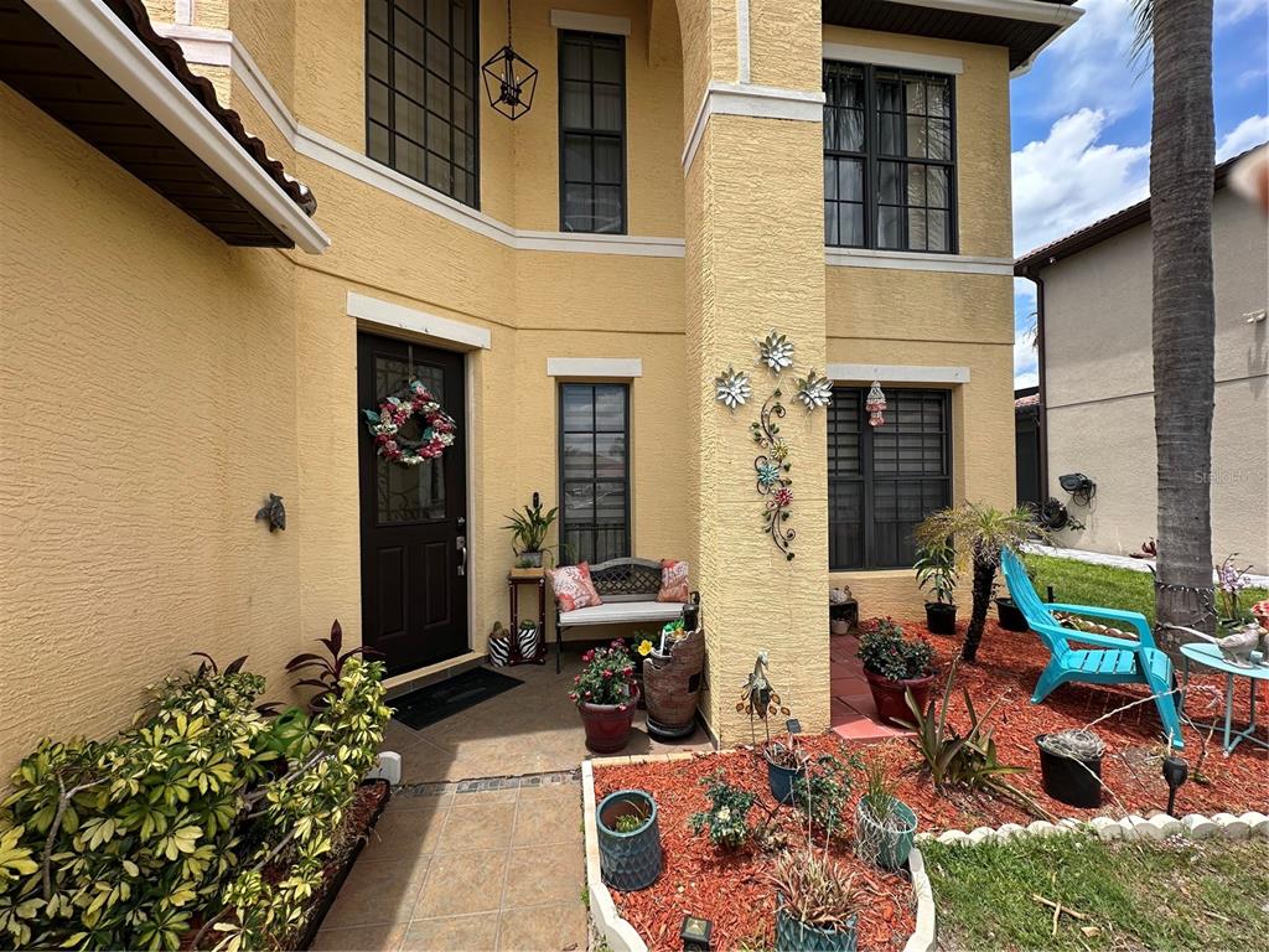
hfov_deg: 102.1
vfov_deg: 85.7
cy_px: 476
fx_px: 513
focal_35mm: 14
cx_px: 634
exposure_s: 1/888
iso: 40
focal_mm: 2.22
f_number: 2.2
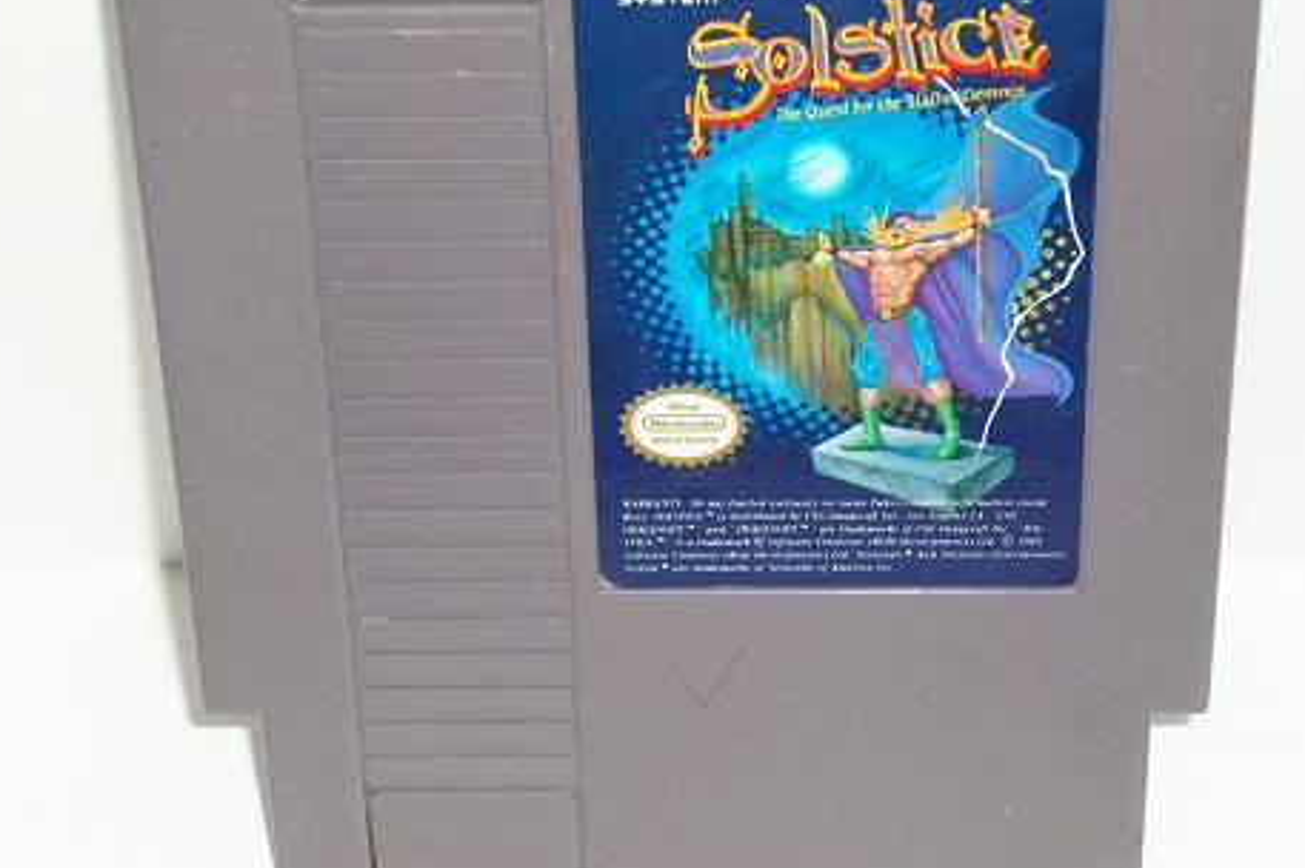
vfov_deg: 15.0
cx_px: 695
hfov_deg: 22.4
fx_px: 3296
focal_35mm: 91
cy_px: 350
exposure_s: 1/71.5
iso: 160
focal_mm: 12.8
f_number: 4.2
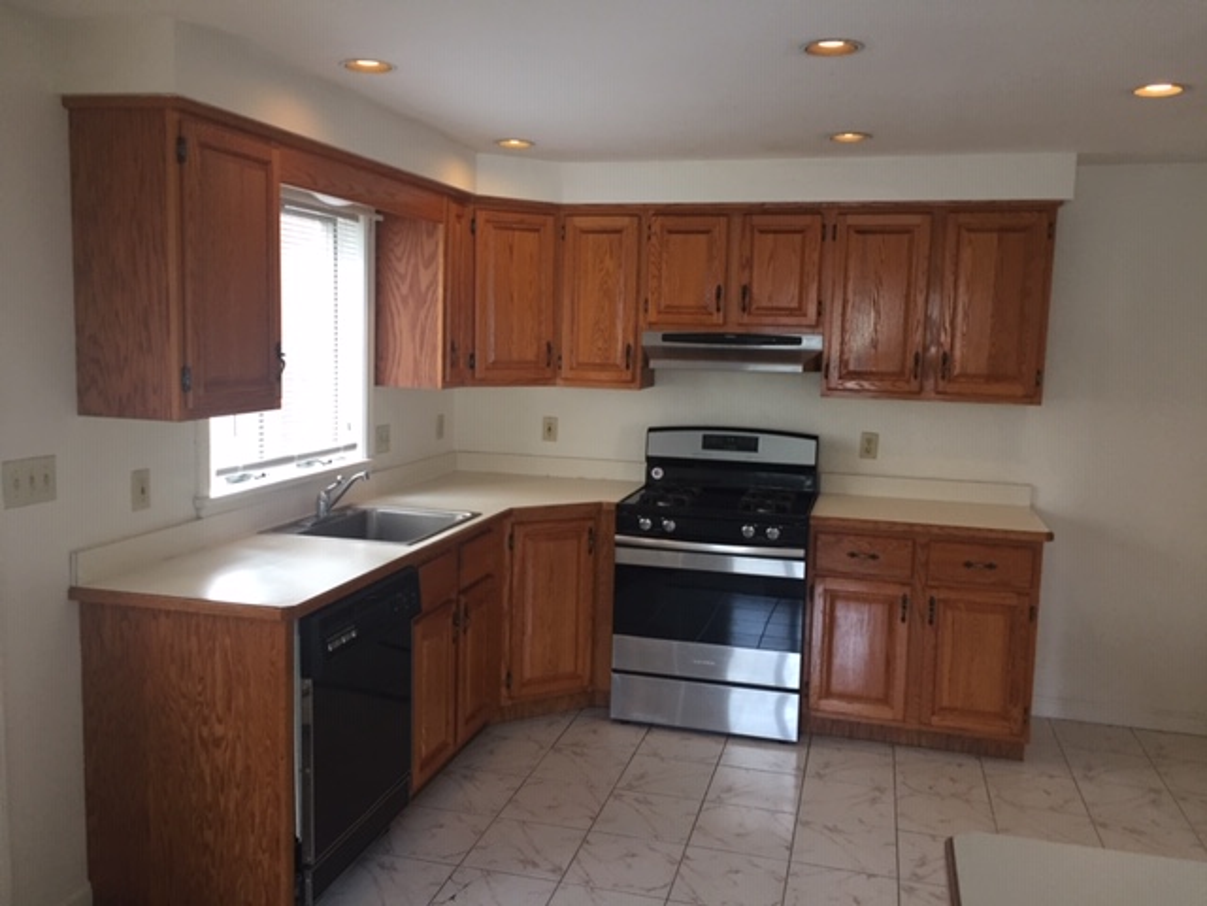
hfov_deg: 61.7
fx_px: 1011
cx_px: 604
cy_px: 453
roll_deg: -1.8
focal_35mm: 29
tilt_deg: -5.3
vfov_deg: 48.2
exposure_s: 1/30
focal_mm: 4.15
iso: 125
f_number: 2.2
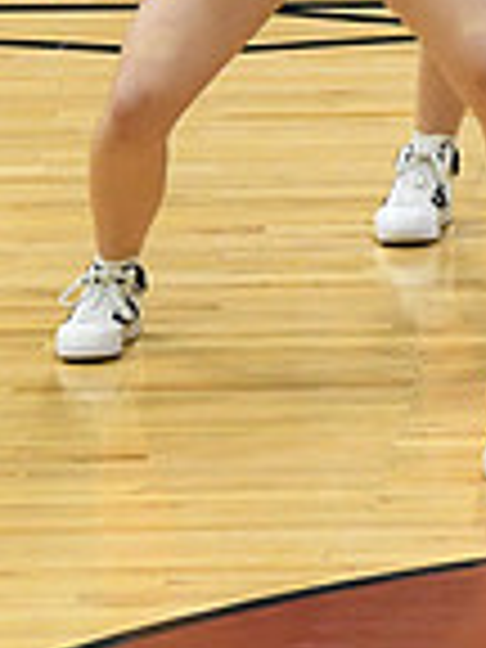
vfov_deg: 2.7
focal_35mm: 724
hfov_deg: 2.0
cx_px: 1300
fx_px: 13553
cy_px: -92
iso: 3200
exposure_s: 1/250
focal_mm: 125
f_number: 4
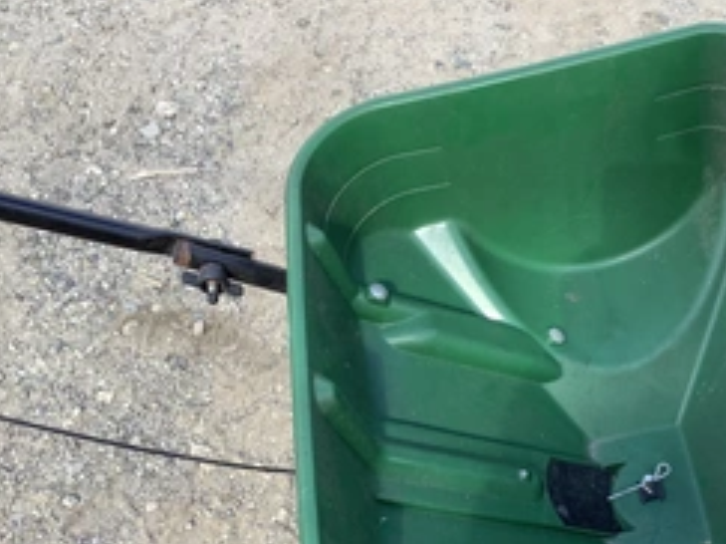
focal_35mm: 51
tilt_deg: -54.7
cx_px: 508
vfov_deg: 28.1
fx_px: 1069
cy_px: 409
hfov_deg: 36.9
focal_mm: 3.3
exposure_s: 1/278
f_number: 2.4
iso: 25
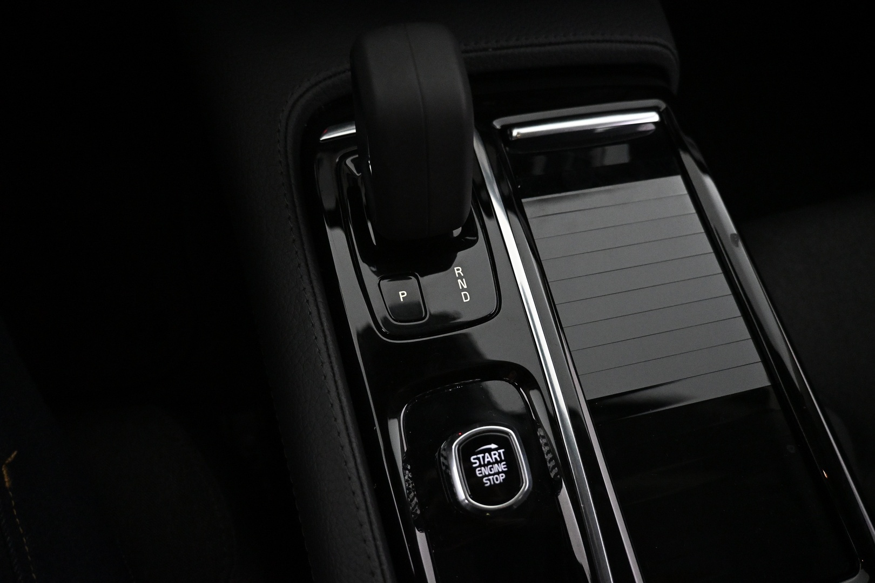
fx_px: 583
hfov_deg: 73.7
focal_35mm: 24
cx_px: 438
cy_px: 292
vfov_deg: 53.1
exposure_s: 1/80
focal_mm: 16
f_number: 3.5
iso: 4000
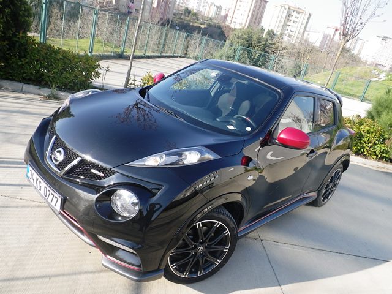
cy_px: 147
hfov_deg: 63.4
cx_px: 196
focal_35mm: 28
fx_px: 317
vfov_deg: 49.7
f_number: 4.2
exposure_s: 1/160
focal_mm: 5
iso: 80
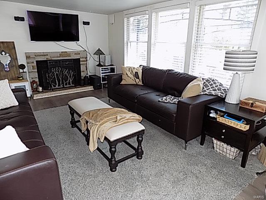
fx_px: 177
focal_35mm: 23
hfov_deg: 73.9
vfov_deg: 58.9
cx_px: 133
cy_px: 100
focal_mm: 4
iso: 160
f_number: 3.1
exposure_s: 1/30
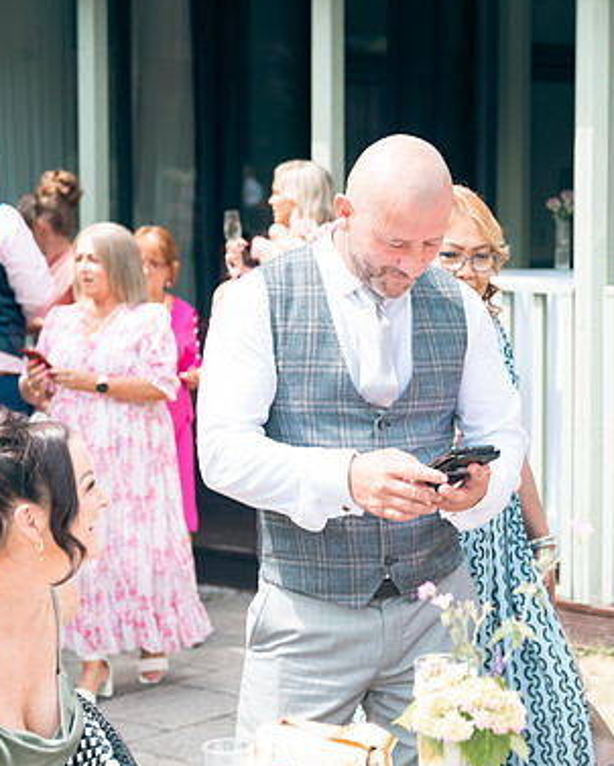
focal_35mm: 101
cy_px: 385
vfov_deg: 19.0
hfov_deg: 15.2
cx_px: 374
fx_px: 2292
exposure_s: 1/200
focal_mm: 70
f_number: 5
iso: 100
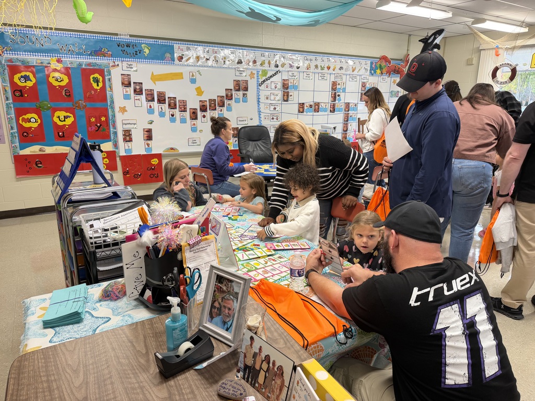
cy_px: 200
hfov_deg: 71.6
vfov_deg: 56.8
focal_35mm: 24
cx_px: 268
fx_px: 371
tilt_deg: -15.1
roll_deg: +0.2
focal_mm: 6.76
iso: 125
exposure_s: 1/60
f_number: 1.78
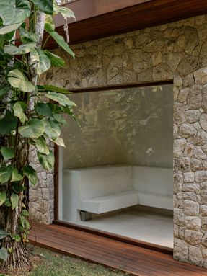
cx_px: 104
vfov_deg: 43.0
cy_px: 138
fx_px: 351
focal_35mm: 44
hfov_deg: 32.9
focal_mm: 55.6
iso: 200
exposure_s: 1/5
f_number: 9
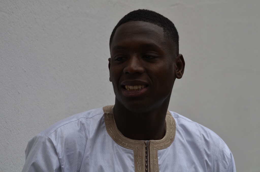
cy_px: 86
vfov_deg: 8.3
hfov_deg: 12.5
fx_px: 1189
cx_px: 130
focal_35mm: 165
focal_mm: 110
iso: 200
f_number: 6.3
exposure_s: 1/640
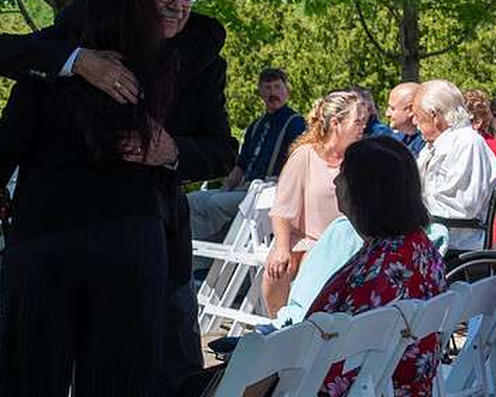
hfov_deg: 11.8
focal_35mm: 162
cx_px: 67
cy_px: 192
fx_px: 2379
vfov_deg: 9.5
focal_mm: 55
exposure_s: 1/200
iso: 100
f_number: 8
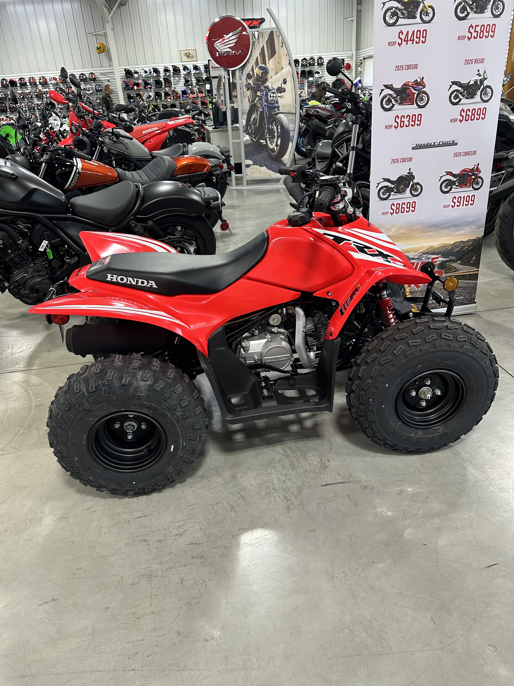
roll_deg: +4.3
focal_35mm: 24
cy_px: 343
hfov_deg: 56.8
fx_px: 475
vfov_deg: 71.6
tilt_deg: -26.8
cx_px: 257
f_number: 1.78
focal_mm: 6.86
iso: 160
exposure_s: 1/120
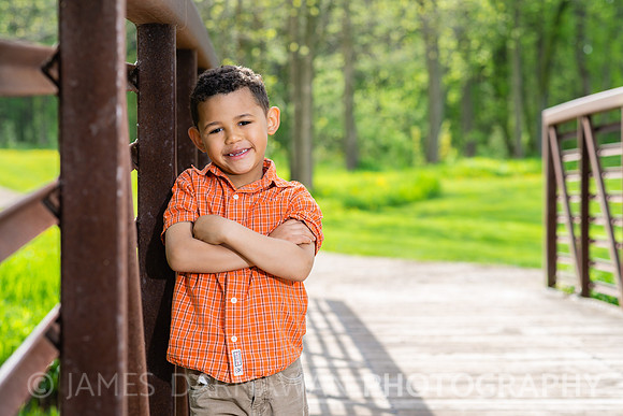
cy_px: 208
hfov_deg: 21.7
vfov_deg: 14.6
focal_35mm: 94
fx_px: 1625
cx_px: 279
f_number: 5
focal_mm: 85
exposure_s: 1/200
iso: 100
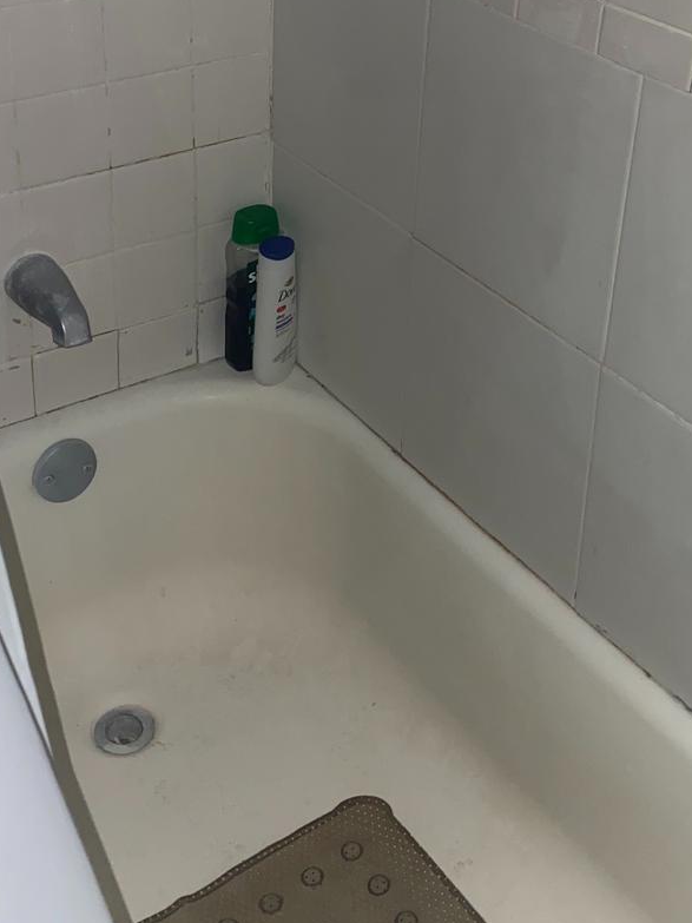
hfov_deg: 28.5
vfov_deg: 36.0
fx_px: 1360
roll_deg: -2.0
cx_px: 407
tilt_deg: -22.8
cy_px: 156
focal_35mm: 51
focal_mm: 4.25
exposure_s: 1/22
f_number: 1.8
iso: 50
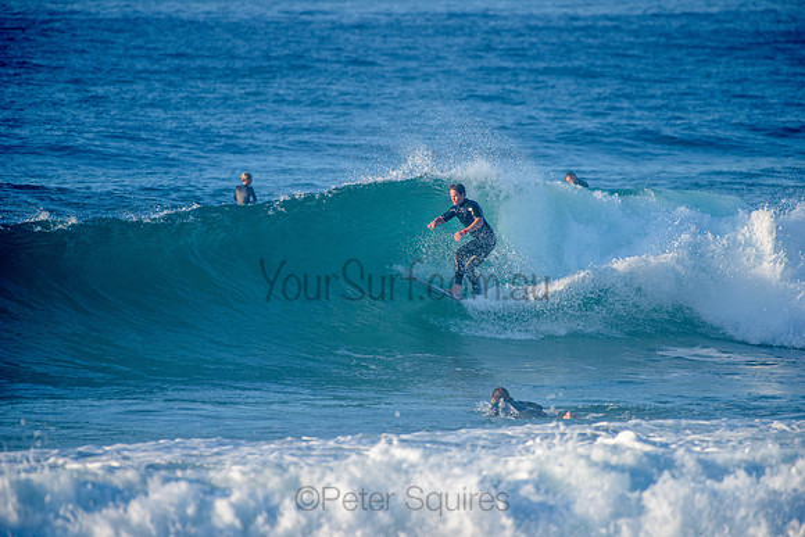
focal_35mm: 500
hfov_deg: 4.1
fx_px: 11183
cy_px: 268
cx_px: 402
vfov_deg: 2.8
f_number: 5.6
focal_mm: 500
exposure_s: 1/2000
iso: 400
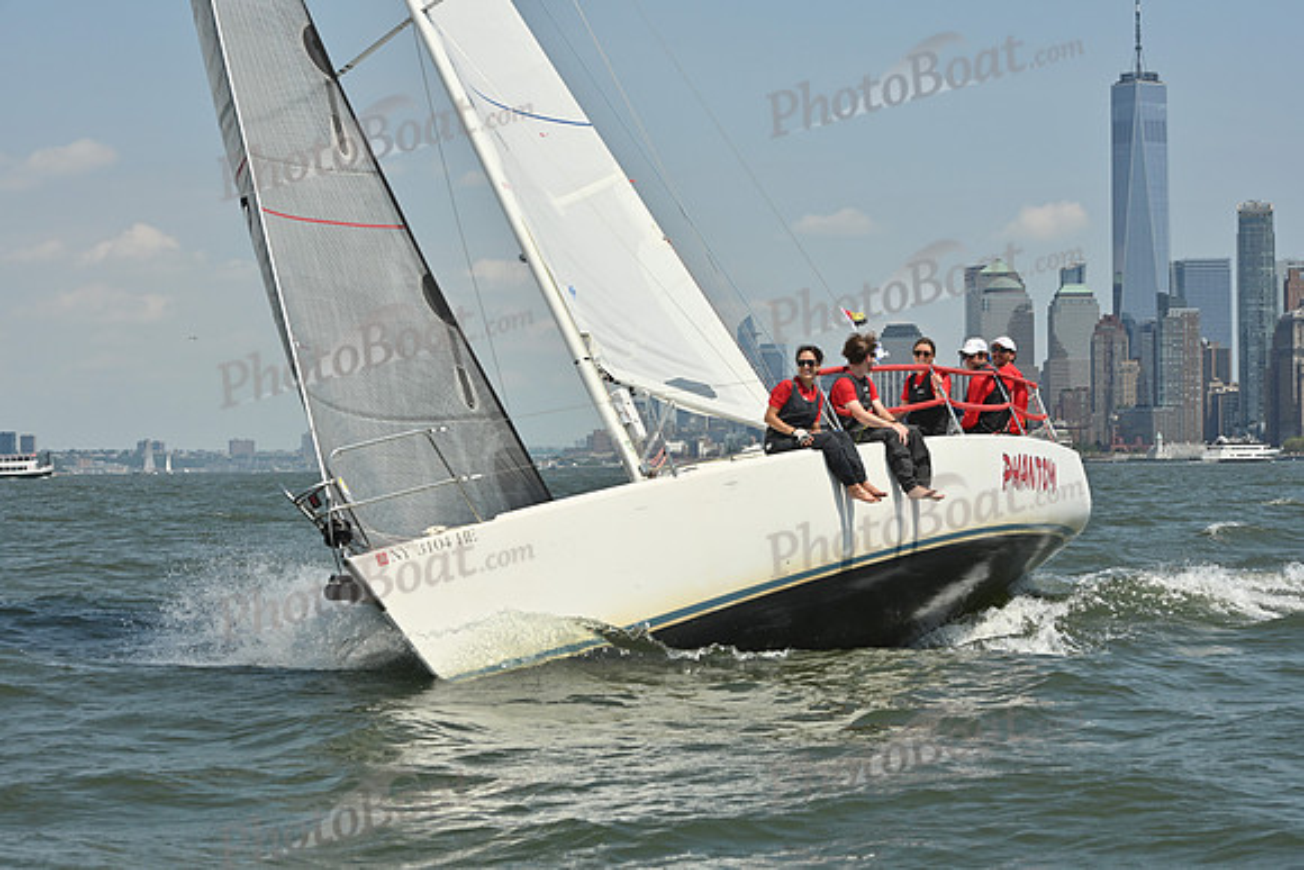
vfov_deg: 15.9
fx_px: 3116
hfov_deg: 23.6
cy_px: 435
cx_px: 652
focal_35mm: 86
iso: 320
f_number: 11
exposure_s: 1/1250
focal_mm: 86
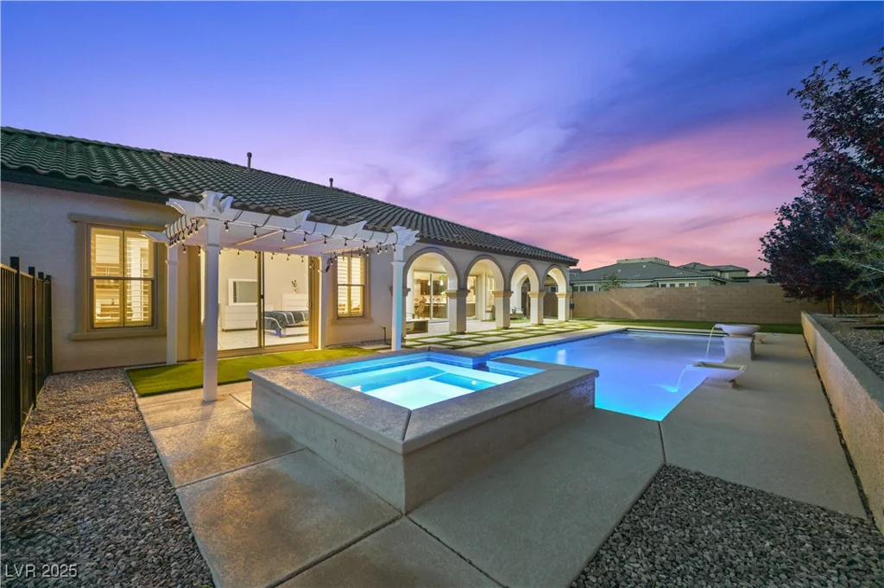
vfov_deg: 81.1
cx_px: 442
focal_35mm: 14
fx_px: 343
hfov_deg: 104.3
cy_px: 294
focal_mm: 14
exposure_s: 1.6
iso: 500
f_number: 8
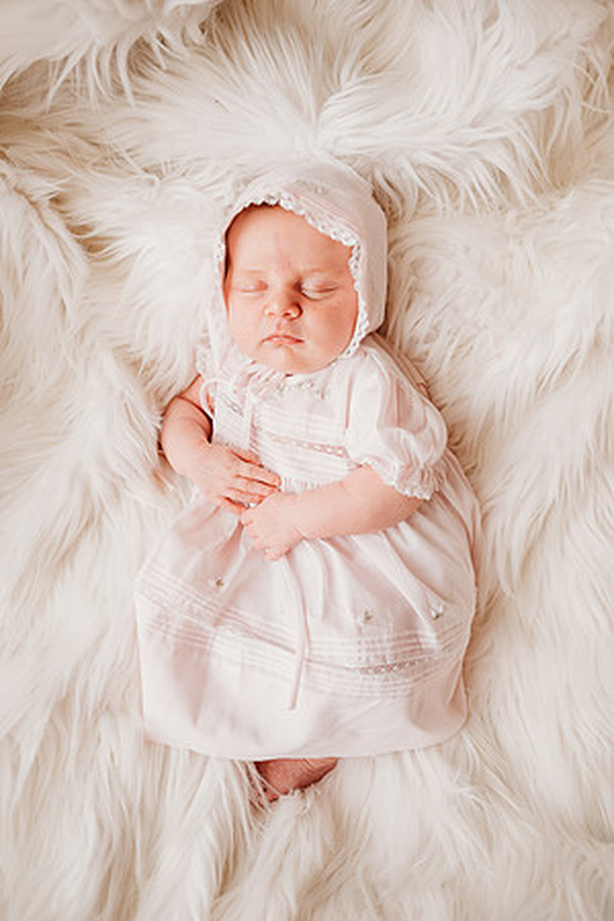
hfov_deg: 53.1
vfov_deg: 73.7
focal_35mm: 24
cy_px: 460
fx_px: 614
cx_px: 307
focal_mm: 24
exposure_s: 1/200
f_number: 2.8
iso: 100
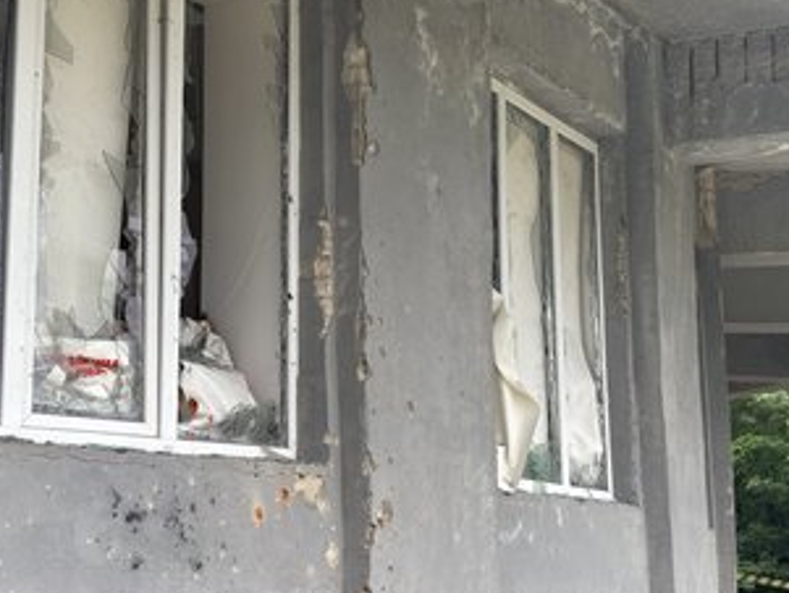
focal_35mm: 69
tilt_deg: +11.9
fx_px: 1573
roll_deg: +0.2
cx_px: 317
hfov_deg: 28.1
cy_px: 249
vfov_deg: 21.3
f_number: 1.6
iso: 50
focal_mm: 5.96
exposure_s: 1/121
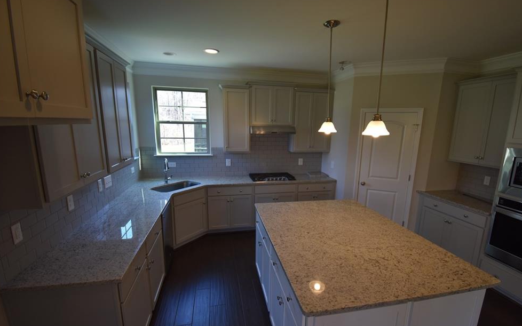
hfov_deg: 97.8
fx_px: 228
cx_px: 268
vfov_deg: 71.2
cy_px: 174
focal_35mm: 16
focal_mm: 10
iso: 400
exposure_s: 1/100
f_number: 5
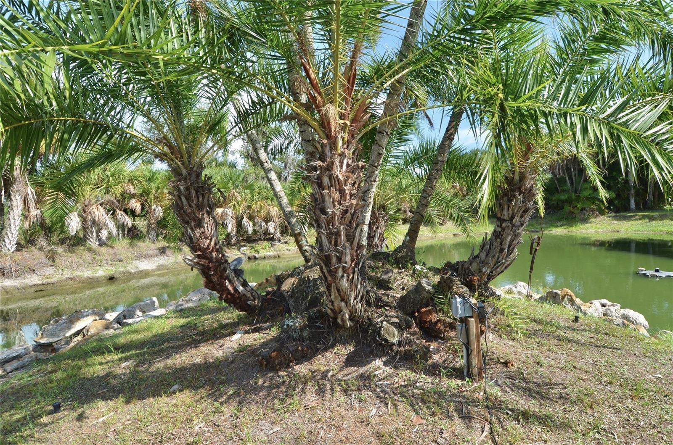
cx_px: 336
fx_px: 671
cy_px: 222
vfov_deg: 36.7
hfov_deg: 53.2
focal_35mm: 36
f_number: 8
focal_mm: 24
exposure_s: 1/250
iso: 140
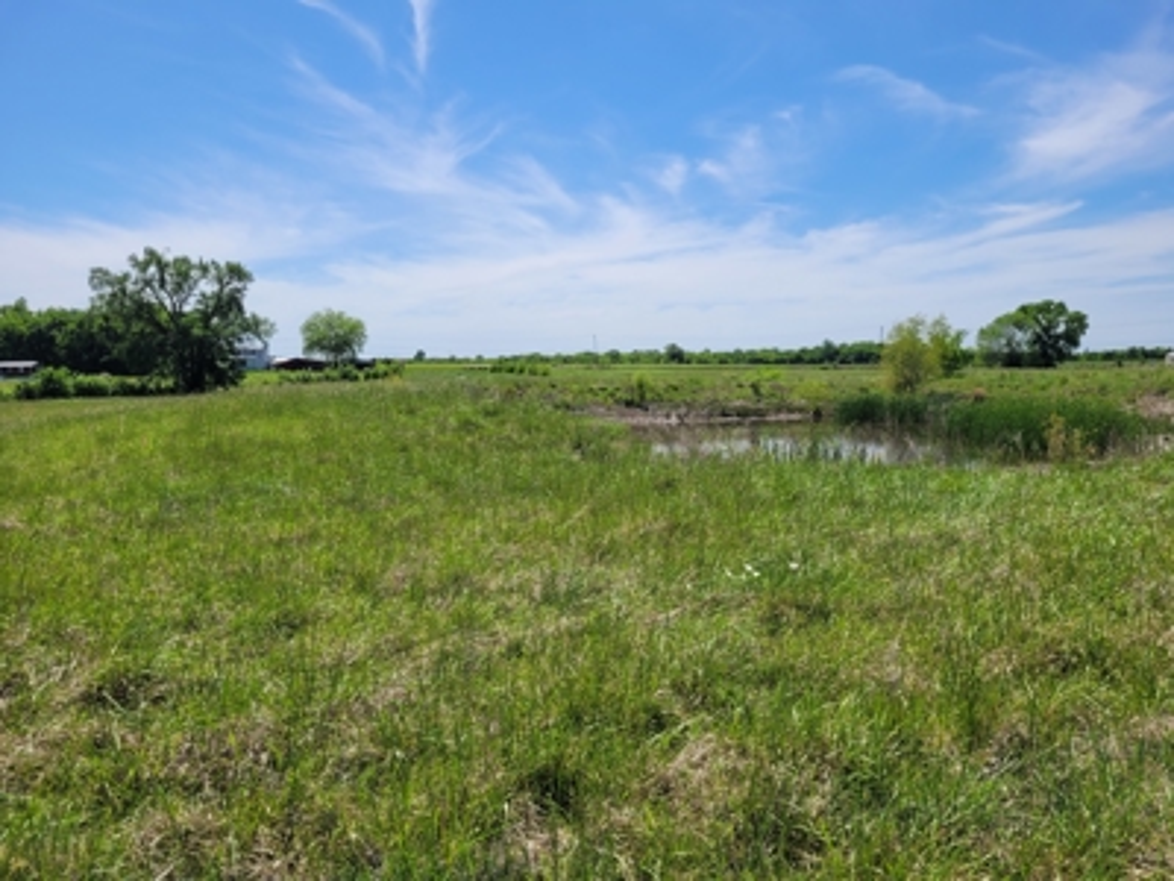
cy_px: 440
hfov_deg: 67.3
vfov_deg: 53.1
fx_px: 882
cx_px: 587
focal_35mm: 26
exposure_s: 1/3409
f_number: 1.8
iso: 40
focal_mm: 5.4
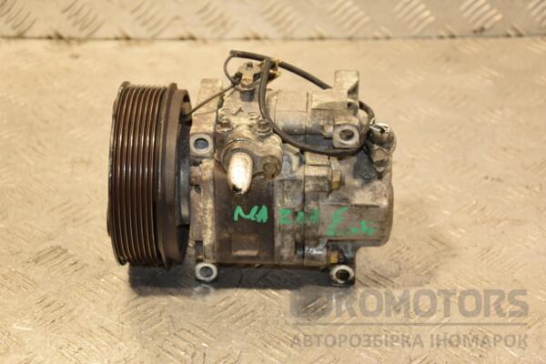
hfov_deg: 23.4
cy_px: 182
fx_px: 1319
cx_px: 273
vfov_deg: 15.7
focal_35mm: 87
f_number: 5
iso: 800
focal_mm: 58
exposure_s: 1/100
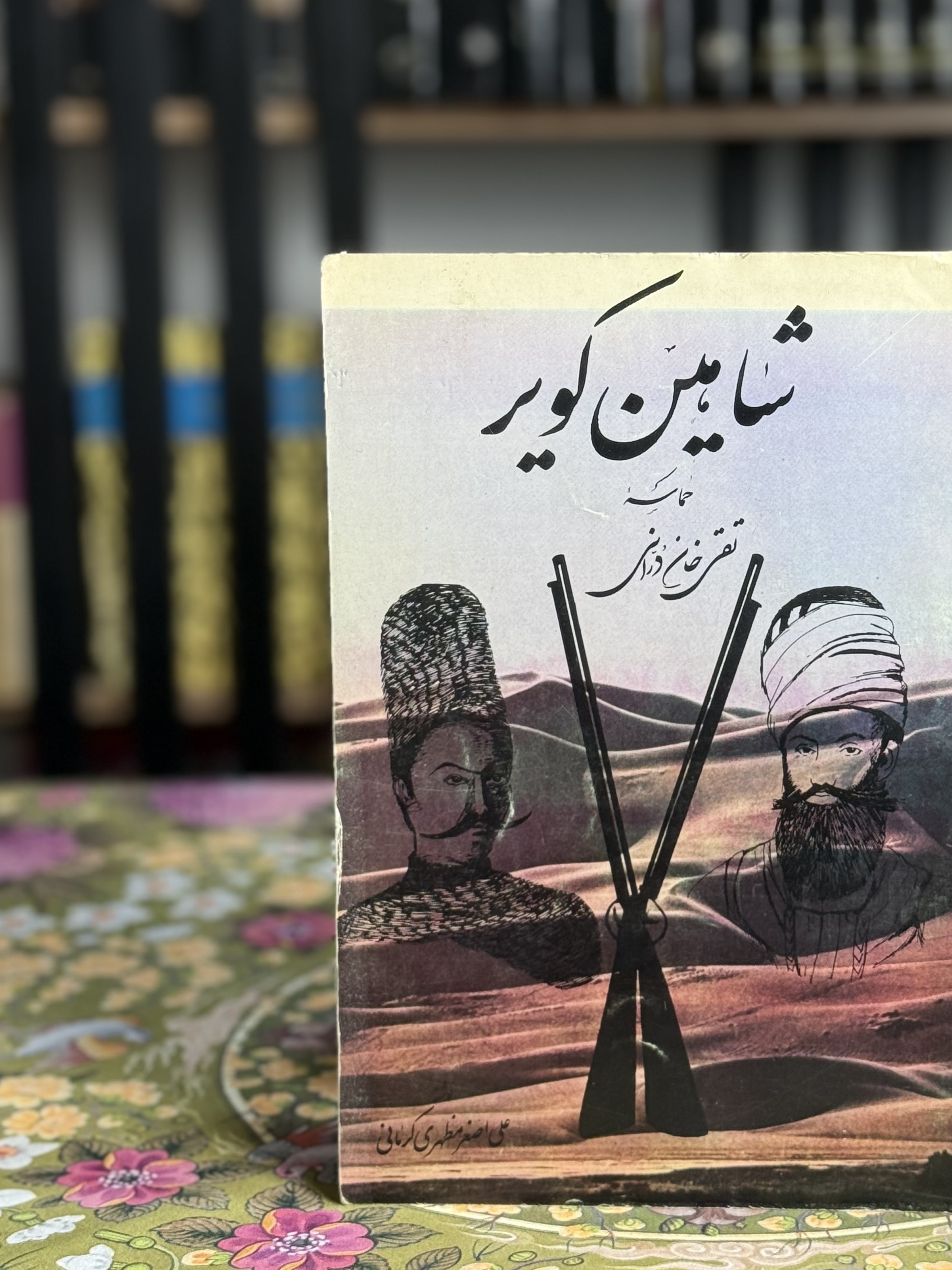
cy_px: 498
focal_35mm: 73
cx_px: 659
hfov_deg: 20.1
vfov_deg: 26.6
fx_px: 2677
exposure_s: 1/100
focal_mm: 6.76
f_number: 1.78
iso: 100
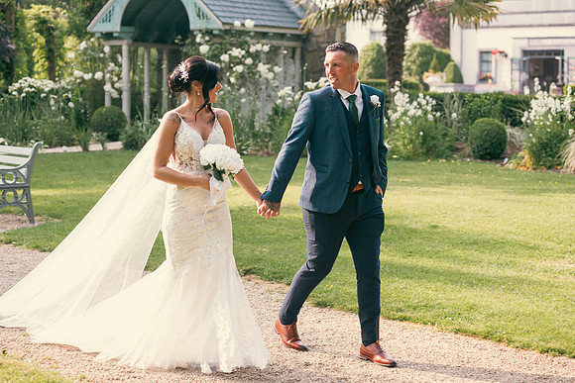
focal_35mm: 80
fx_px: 1278
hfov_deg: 25.4
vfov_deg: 17.1
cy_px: 192
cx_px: 288
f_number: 3.5
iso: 125
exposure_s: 1/200
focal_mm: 80
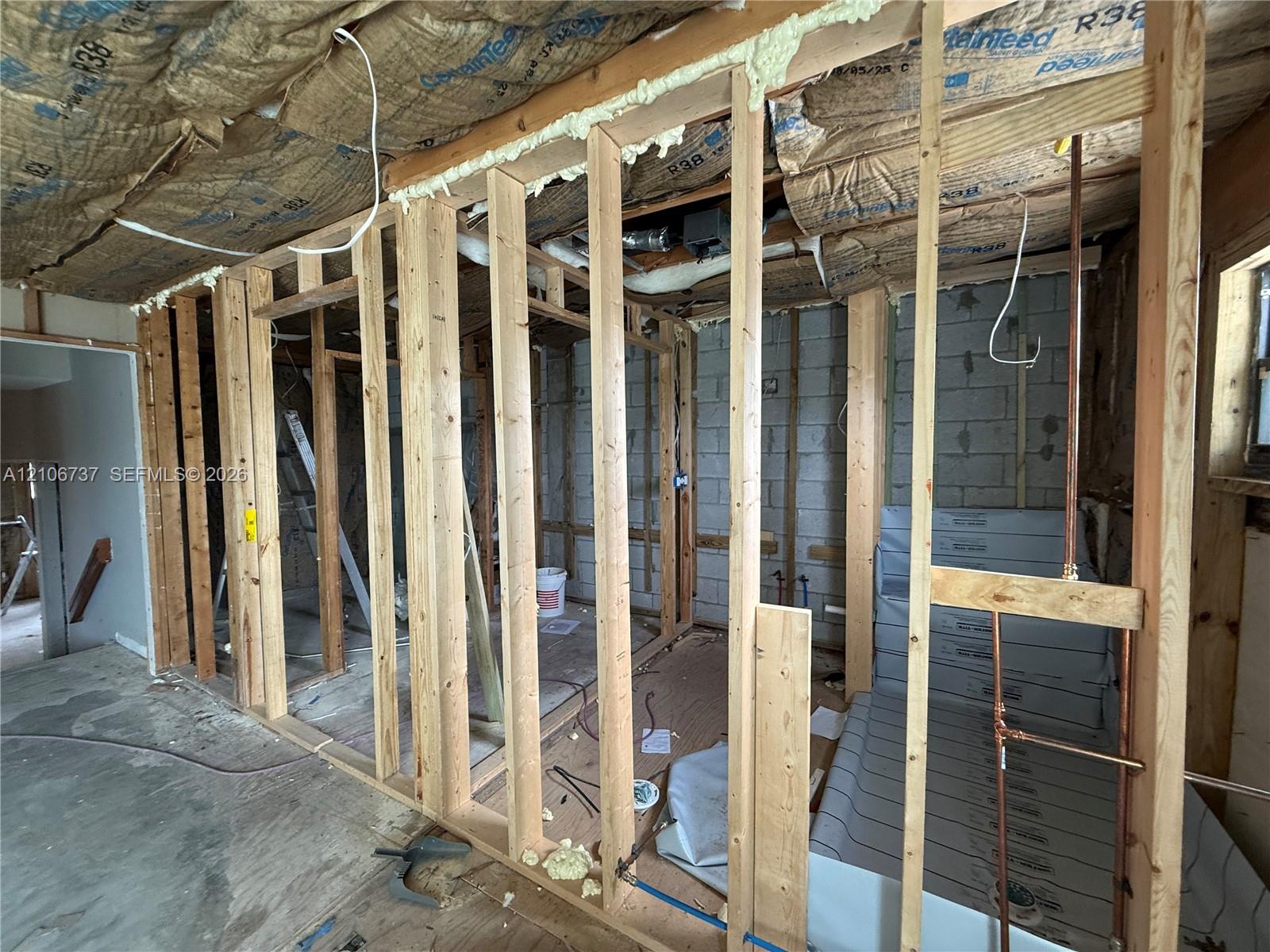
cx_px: 635
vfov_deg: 85.7
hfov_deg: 102.1
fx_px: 514
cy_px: 476
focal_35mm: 14
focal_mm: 2.22
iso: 200
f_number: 2.2
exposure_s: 1/99
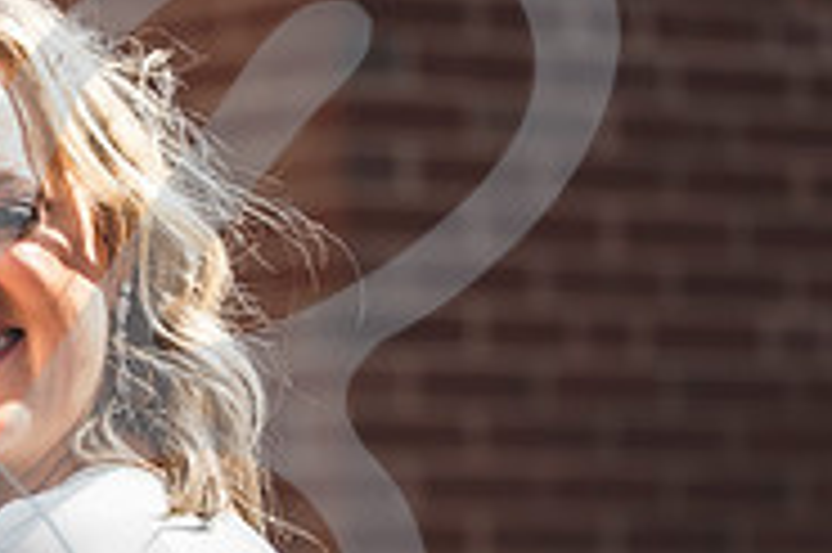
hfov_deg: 7.9
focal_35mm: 258
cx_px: -74
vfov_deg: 5.3
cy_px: 420
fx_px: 5957
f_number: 2.8
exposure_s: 1/1600
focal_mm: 80
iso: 100
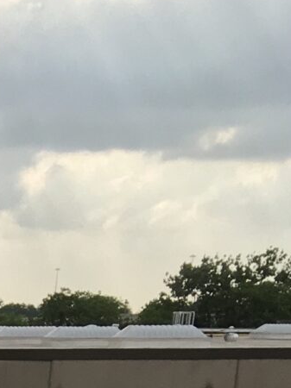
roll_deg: -1.0
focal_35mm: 165
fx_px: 1851
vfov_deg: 9.8
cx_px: -465
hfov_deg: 8.1
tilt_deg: -17.3
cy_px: 1064
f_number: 2.2
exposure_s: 1/974
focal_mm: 4.15
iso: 25
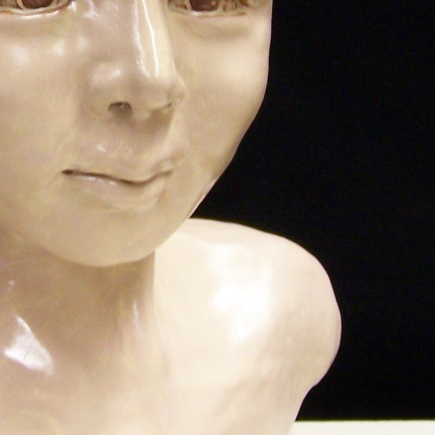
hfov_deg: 15.7
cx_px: 24
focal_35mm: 109
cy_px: 116
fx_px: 1550
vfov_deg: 15.9
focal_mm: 6.3
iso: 140
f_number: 2.8
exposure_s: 1/15
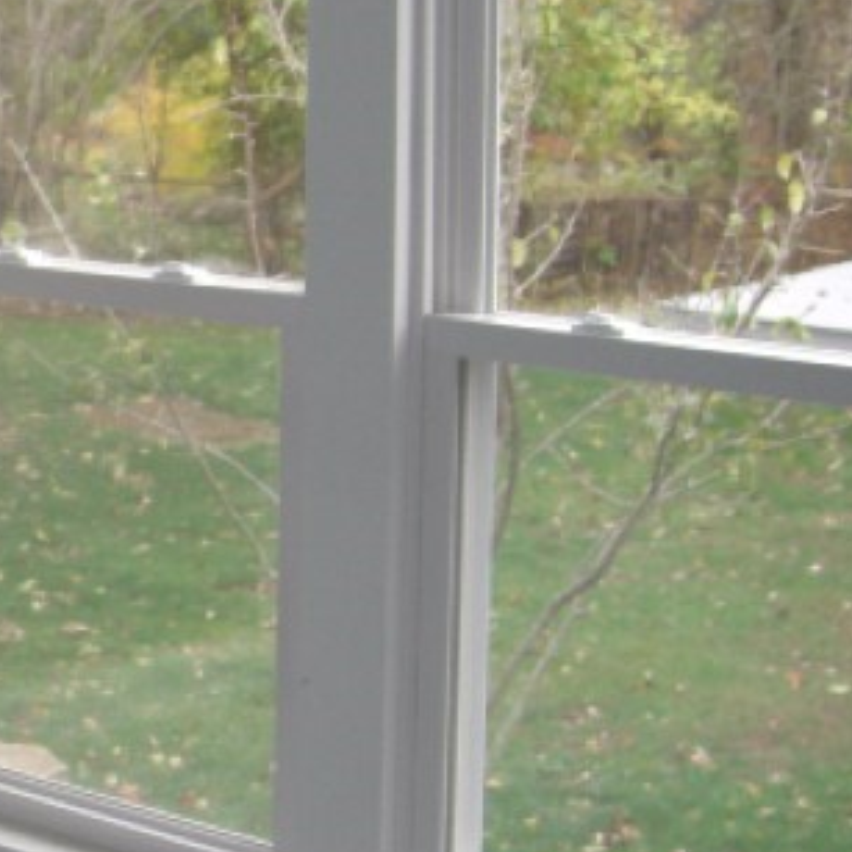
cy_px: 627
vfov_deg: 15.5
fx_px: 3119
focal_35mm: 112
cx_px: -508
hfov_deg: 14.3
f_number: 2.8
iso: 100
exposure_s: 1/60
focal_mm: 7.9
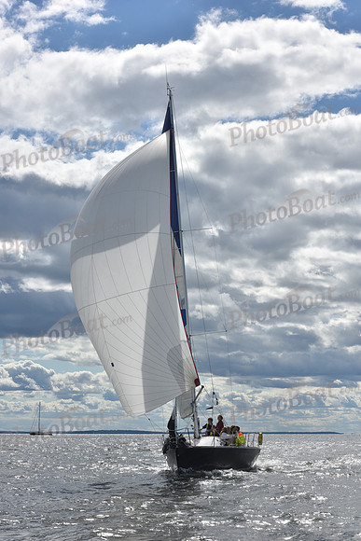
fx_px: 1052
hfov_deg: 19.5
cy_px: 270
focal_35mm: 70
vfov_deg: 28.8
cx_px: 180
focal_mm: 70
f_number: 11
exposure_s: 1/1000
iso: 250
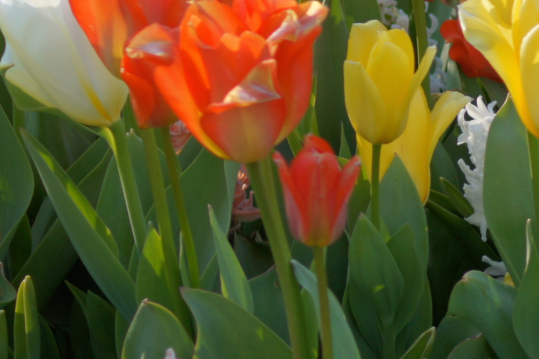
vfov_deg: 3.5
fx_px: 5939
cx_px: 714
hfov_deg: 5.2
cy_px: 108
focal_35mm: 397
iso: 200
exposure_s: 1/400
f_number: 4.5
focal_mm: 90
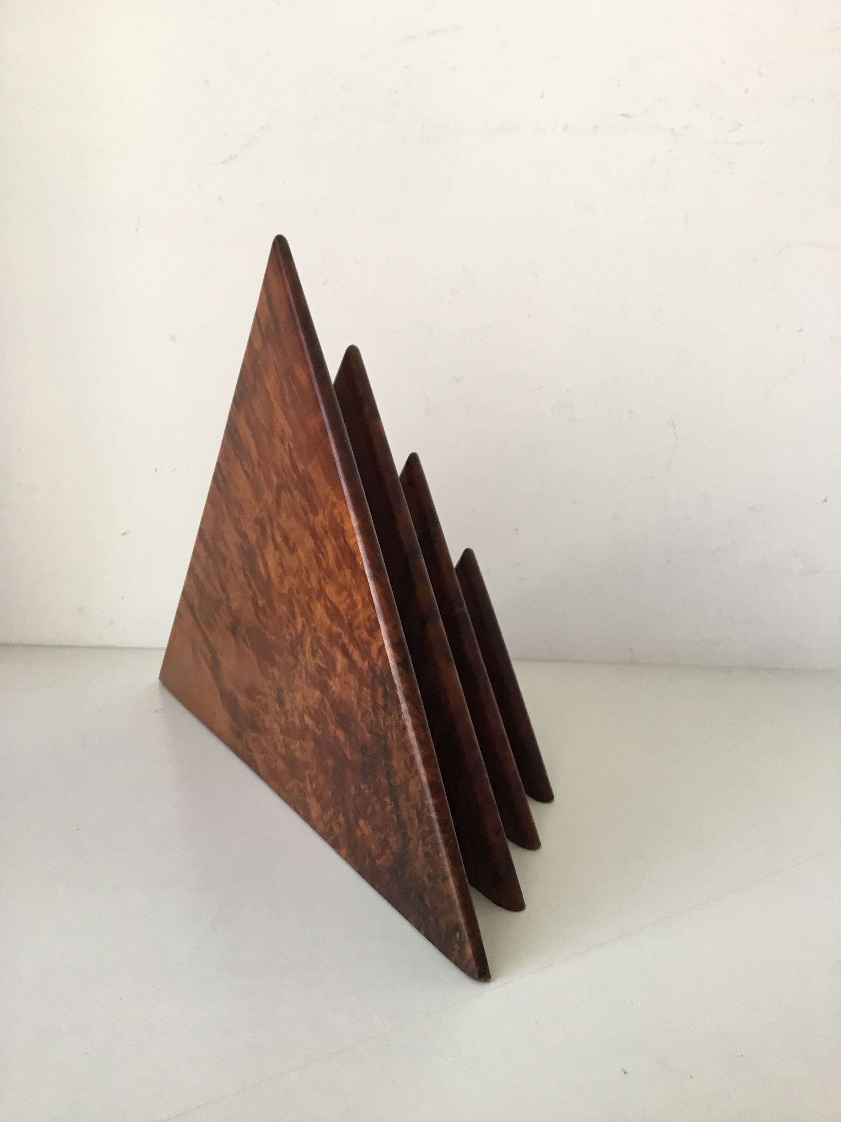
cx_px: 420
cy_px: 561
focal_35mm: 31
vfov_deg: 58.4
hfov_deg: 45.4
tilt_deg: -9.3
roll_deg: -0.1
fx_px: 1004
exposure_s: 1/33
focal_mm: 3.3
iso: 80
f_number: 2.4
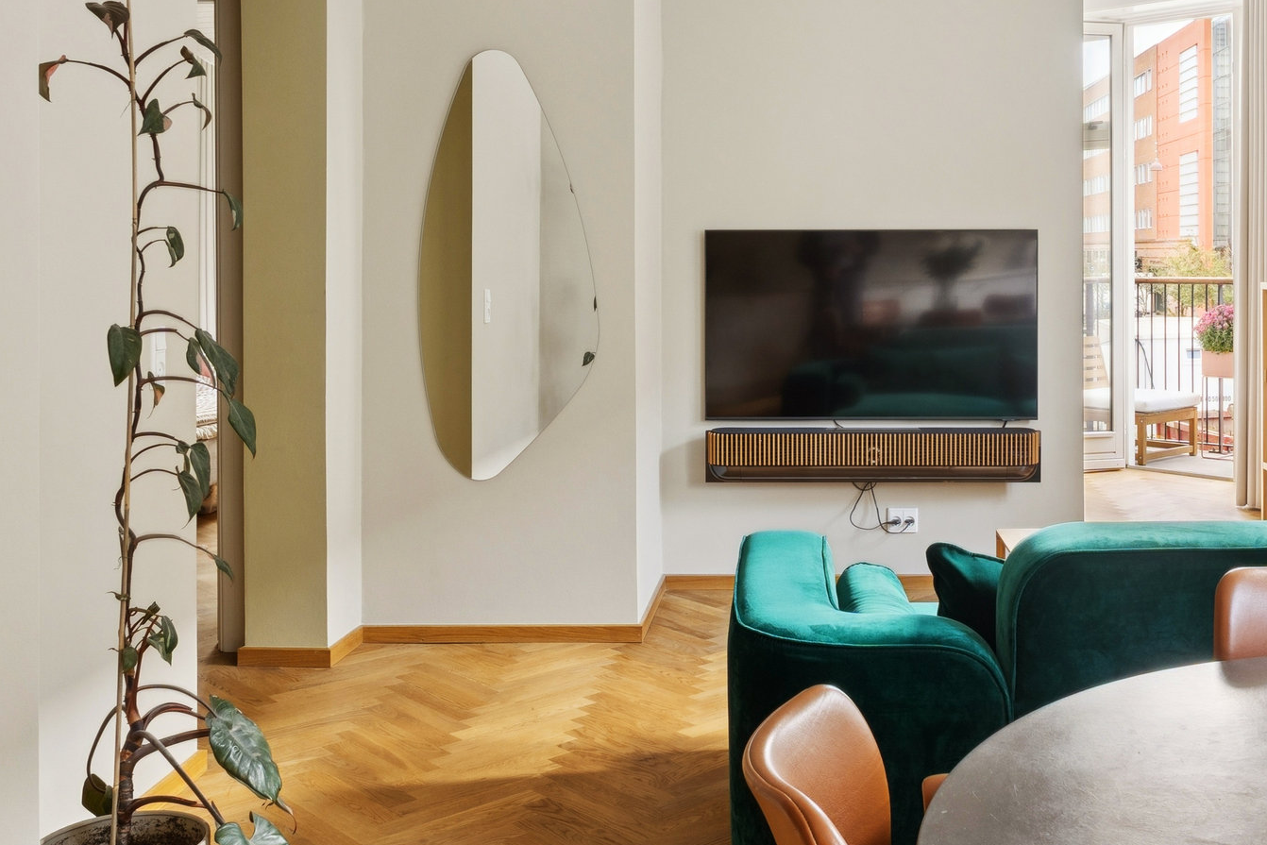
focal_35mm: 40
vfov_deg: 33.1
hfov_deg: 47.8
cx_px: 834
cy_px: 262
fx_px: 1404
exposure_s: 1/10
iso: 200
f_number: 7.1
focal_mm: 11.9
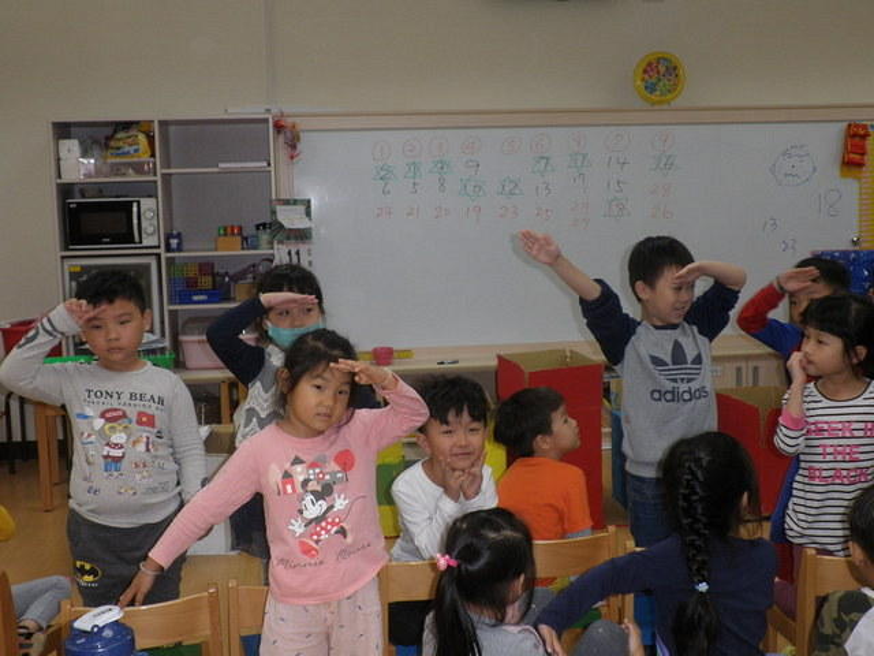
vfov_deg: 32.9
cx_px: 437
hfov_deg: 42.9
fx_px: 1111
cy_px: 328
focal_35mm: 44
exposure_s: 1/40
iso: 200
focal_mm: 7.7
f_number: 4
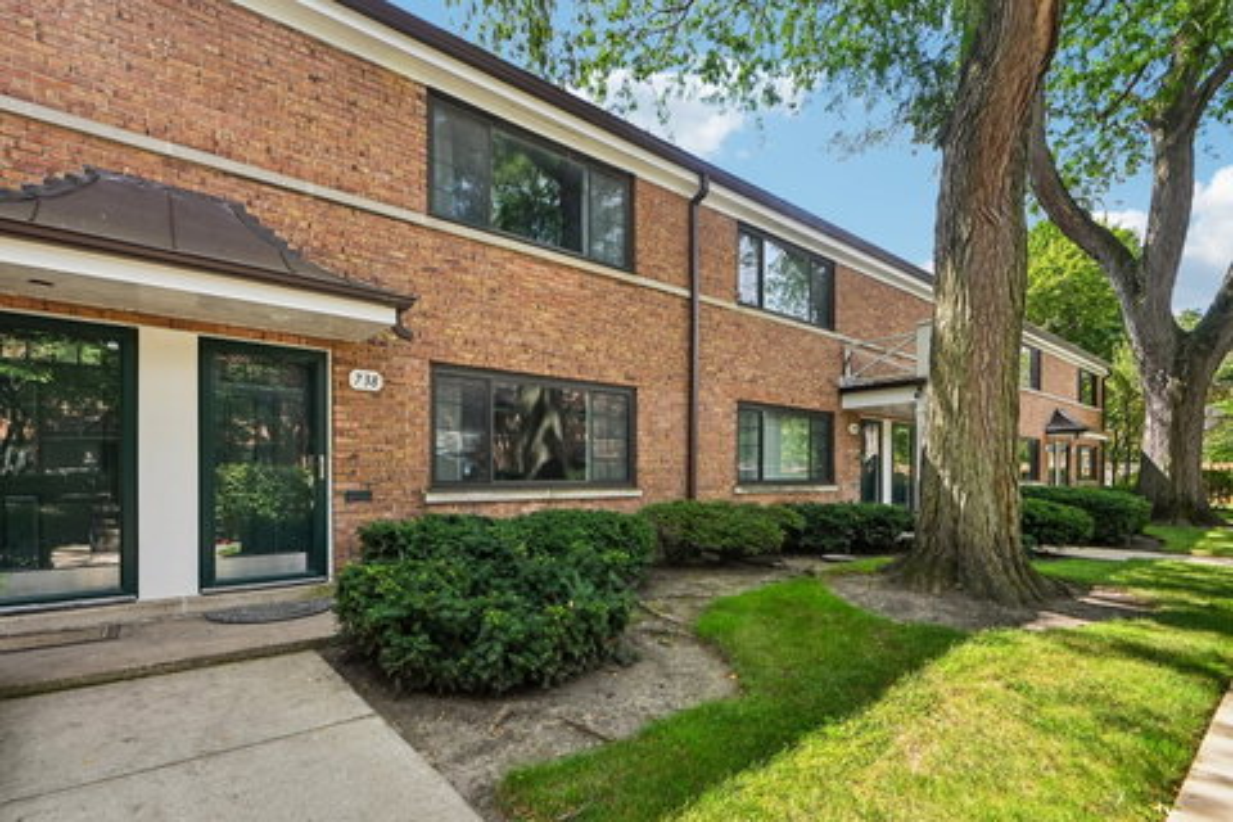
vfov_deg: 73.7
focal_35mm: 16
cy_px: 411
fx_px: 548
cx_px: 616
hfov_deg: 96.7
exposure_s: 1/80
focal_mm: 16
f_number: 13
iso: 400
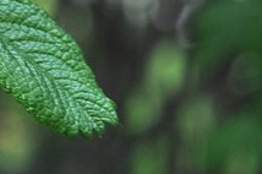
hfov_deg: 5.2
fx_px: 2866
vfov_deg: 3.4
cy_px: -229
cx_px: -169
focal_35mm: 394
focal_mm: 55
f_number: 5.6
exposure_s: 1/125
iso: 360
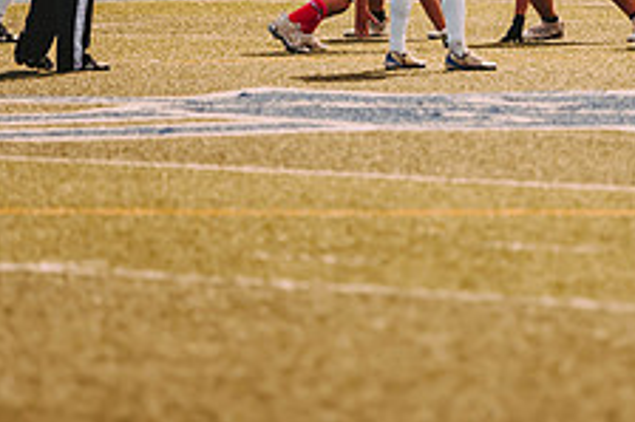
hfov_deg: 4.0
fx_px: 9148
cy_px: -118
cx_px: 519
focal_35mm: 519
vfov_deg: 2.6
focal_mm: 200
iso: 160
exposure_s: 1/2000
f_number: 2.8
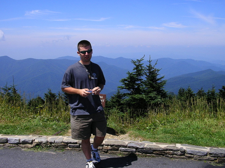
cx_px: 111
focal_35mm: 39
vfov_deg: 36.8
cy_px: 84
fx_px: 253
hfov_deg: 47.9
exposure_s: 1/800
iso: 50
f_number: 4.1
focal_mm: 5.8
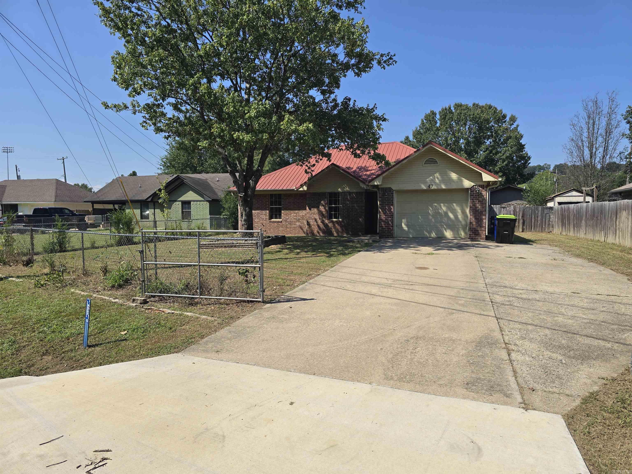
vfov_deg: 58.9
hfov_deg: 73.9
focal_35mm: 23
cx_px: 316
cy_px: 237
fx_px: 420
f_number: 1.7
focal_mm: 6.3
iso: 12
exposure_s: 1/1070
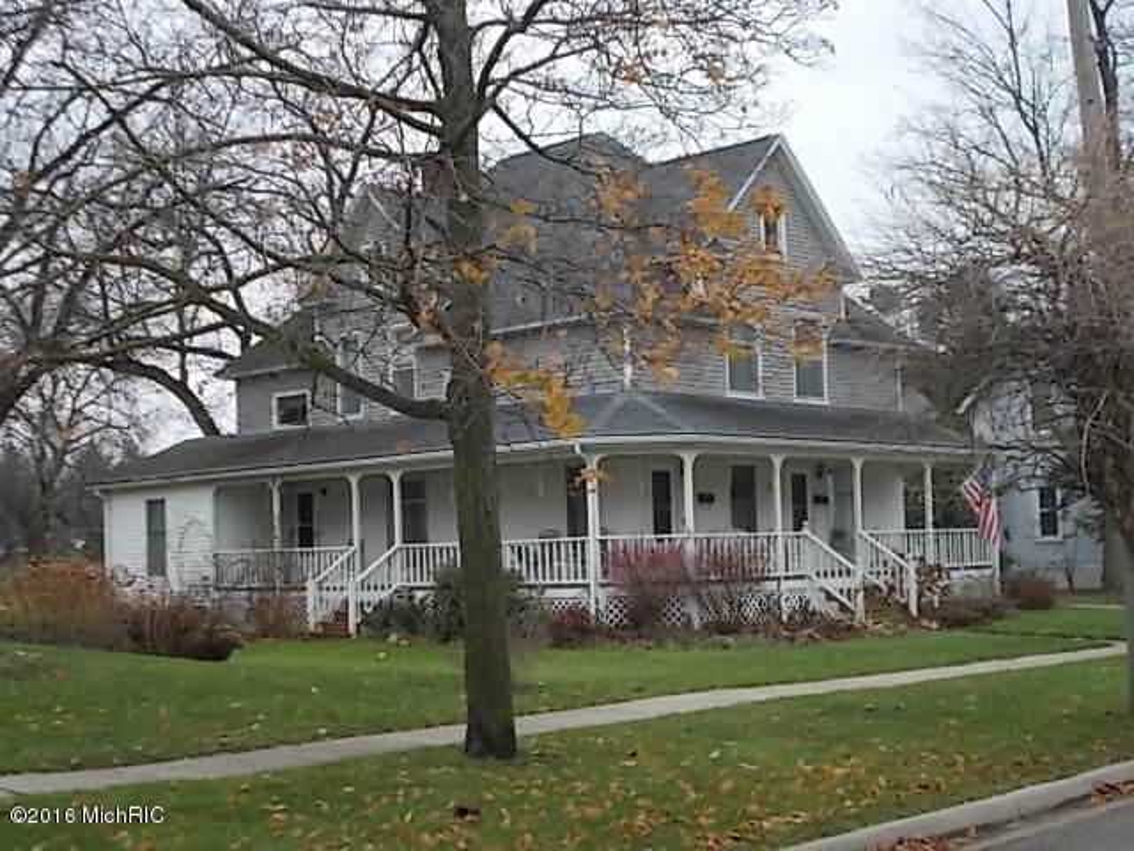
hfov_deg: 38.2
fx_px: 1638
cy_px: 426
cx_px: 567
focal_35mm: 50
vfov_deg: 29.1
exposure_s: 1/60
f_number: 4.5
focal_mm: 9
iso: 80
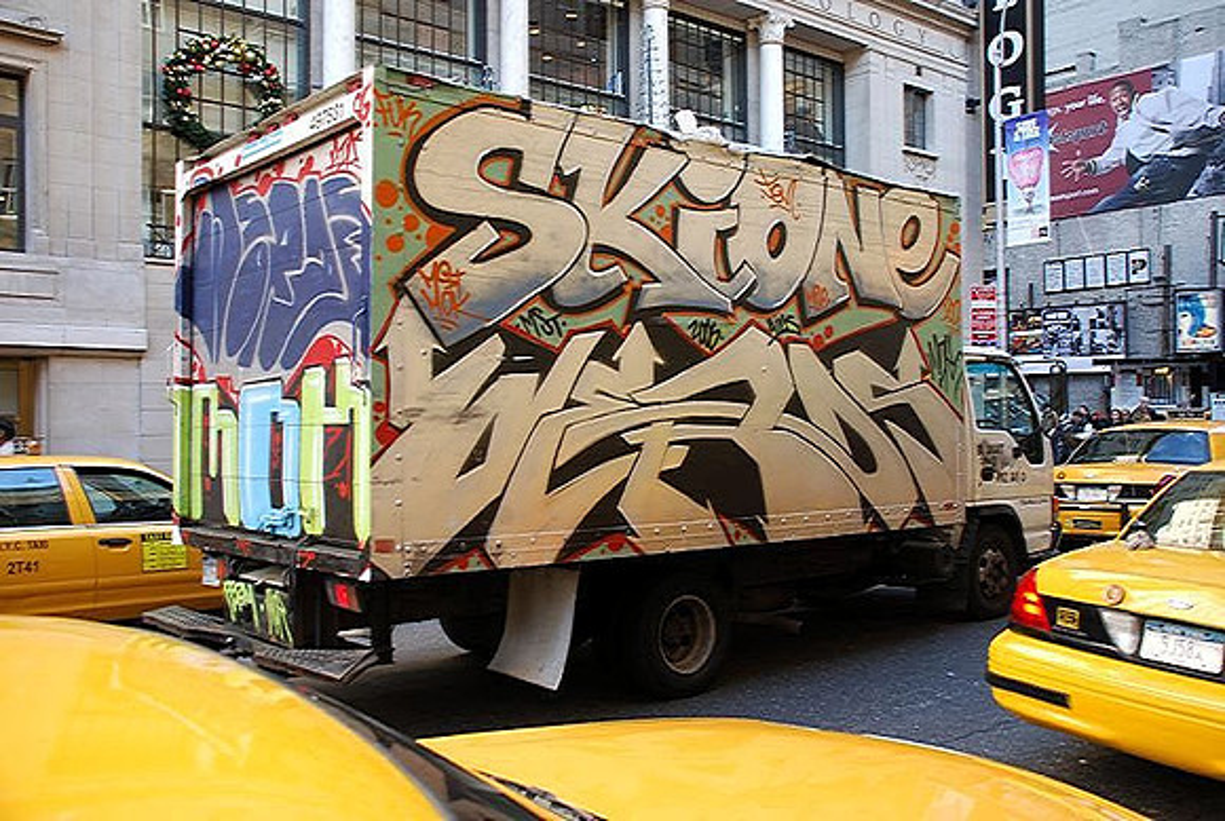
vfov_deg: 40.1
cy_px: 410
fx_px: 1125
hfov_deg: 57.1
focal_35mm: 33
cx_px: 612
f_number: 4
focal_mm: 22
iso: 200
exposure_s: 1/60
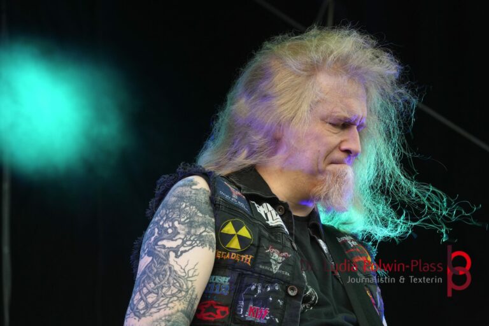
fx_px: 2098
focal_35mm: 154
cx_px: 244
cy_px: 163
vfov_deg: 8.9
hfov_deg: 13.3
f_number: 5.6
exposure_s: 1/160
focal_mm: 103
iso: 1000
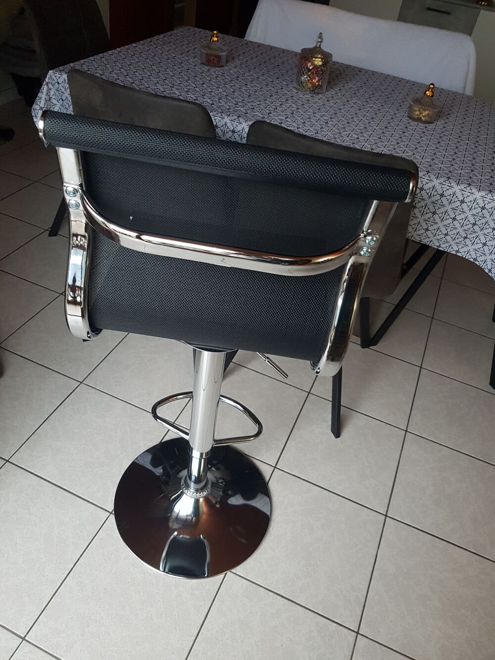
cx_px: 248
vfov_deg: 67.3
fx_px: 496
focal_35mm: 26
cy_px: 330
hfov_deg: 53.1
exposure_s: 1/10
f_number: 1.7
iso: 250
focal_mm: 4.2
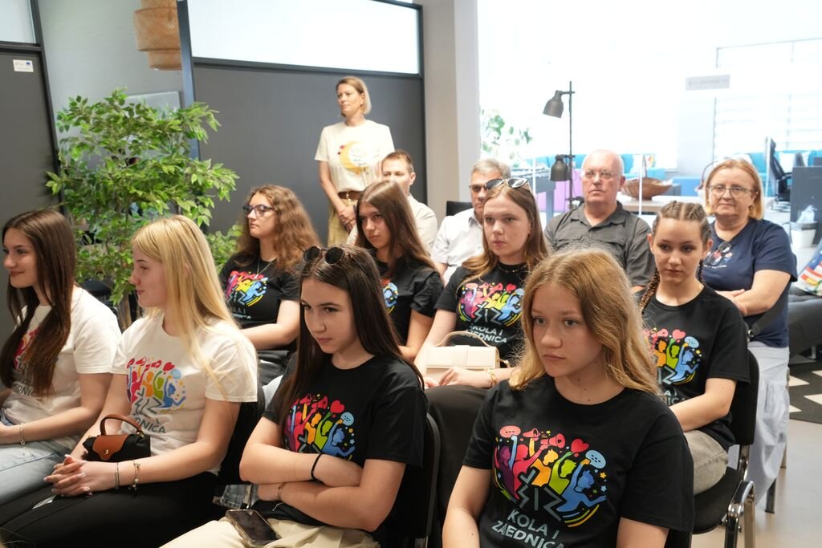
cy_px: 274
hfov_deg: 60.3
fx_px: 708
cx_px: 411
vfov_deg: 42.3
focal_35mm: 31
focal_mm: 31
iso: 3200
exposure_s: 1/40
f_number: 8
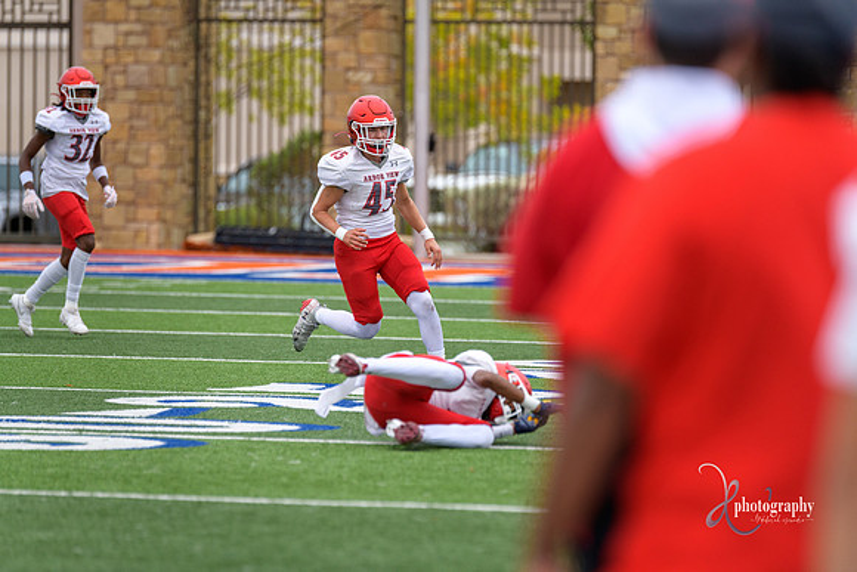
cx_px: 428
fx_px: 7143
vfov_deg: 4.6
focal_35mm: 300
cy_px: 286
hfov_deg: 6.9
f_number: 3.5
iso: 640
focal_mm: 300
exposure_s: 1/1000
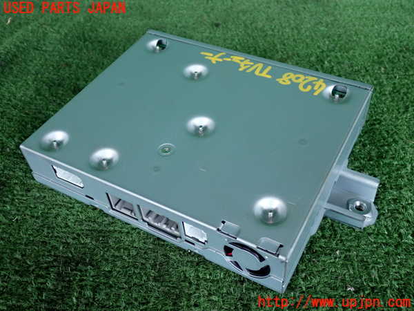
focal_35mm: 38
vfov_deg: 37.7
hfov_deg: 49.0
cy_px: 156
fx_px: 454
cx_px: 207
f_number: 2.7
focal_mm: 6.83
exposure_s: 1/125
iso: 250
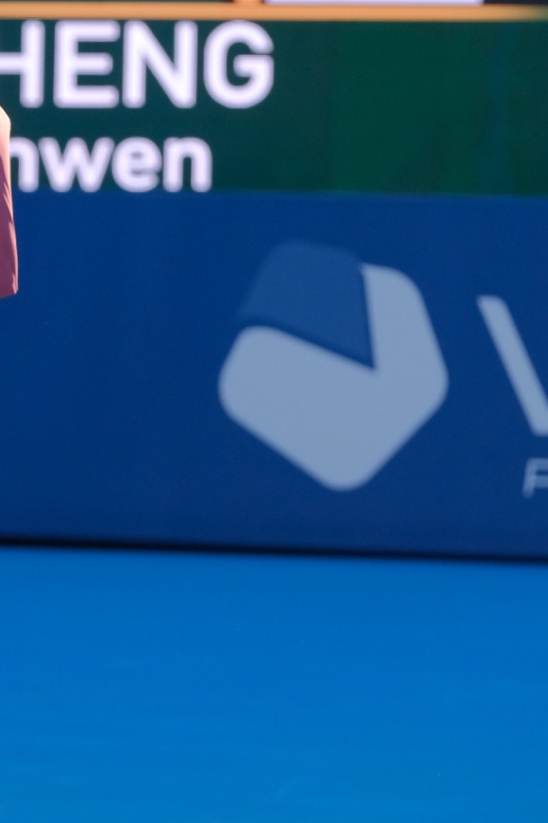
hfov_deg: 2.4
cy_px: 143
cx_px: -97
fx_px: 13293
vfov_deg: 3.5
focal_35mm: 582
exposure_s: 1/1000
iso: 800
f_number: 4.5
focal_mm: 140
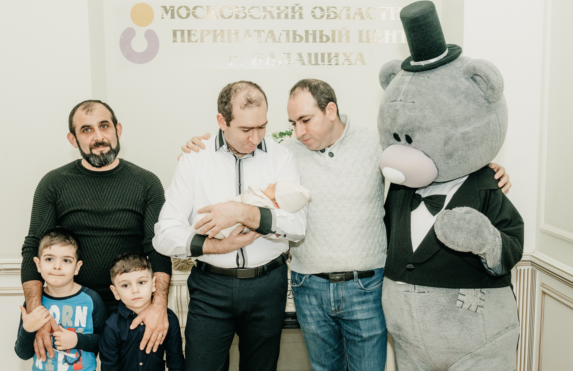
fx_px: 757
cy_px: 259
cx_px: 319
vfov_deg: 27.3
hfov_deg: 41.4
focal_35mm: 48
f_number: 4.5
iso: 320
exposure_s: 1/160
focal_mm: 28
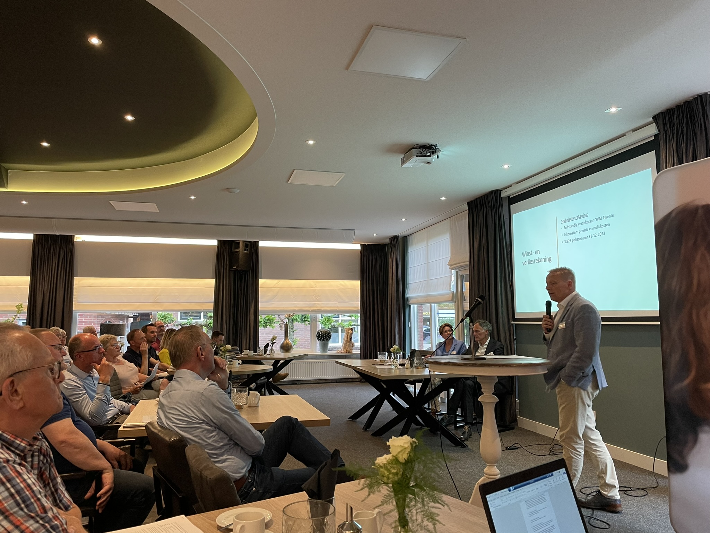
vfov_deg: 53.1
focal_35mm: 26
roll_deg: +0.3
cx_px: 355
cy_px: 266
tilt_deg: +5.6
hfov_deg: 67.3
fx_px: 533
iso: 160
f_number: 1.6
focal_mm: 4.2
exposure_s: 1/60
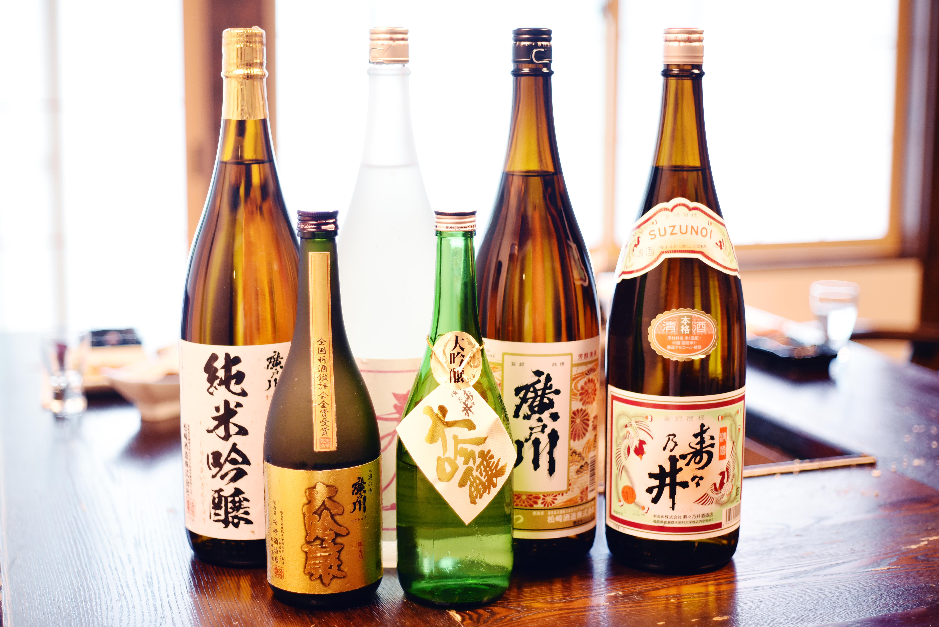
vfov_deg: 24.6
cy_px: 314
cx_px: 470
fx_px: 1435
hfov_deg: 36.2
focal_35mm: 55
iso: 800
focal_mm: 55
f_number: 2.8
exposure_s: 1/125
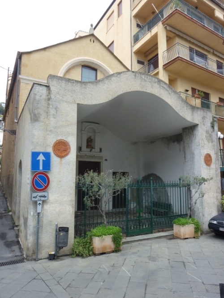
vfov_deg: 69.4
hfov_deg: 54.9
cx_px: 112
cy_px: 149
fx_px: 216
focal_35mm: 25
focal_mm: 4.5
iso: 80
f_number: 3.3
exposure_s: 1/30
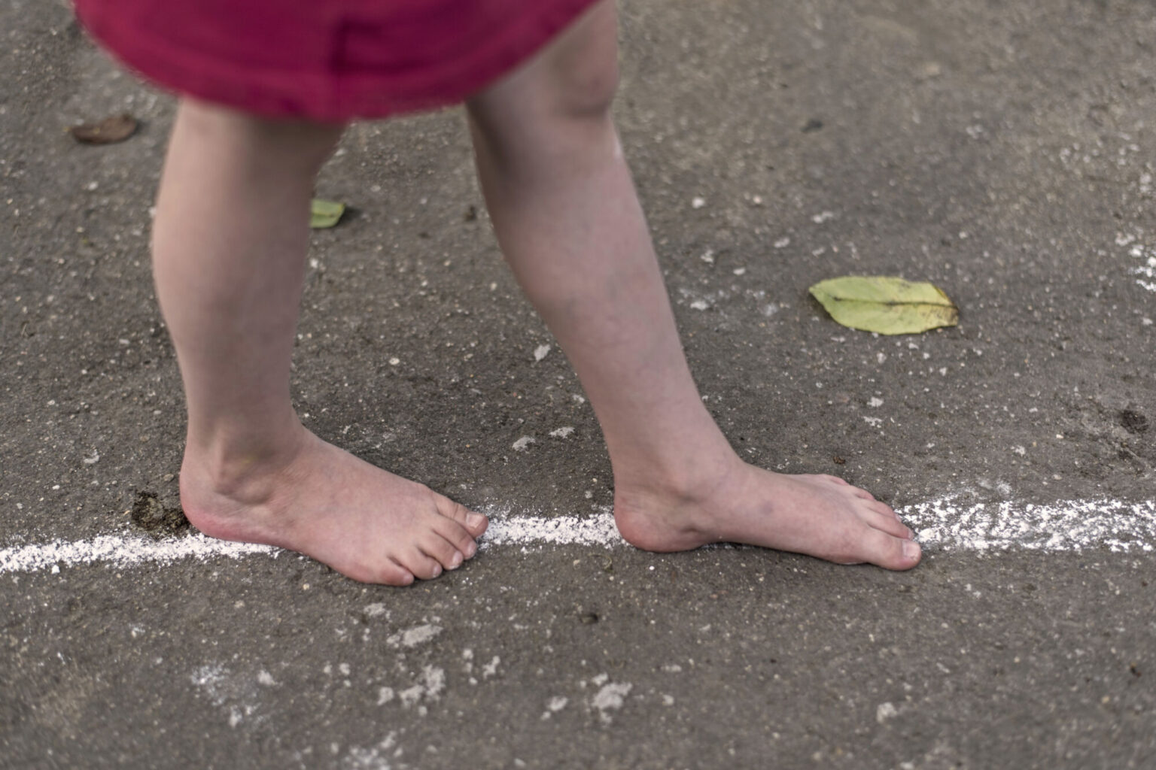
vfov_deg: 27.0
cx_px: 578
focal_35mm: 50
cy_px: 385
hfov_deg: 39.6
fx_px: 1605
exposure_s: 1/500
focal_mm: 50
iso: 200
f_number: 2.2
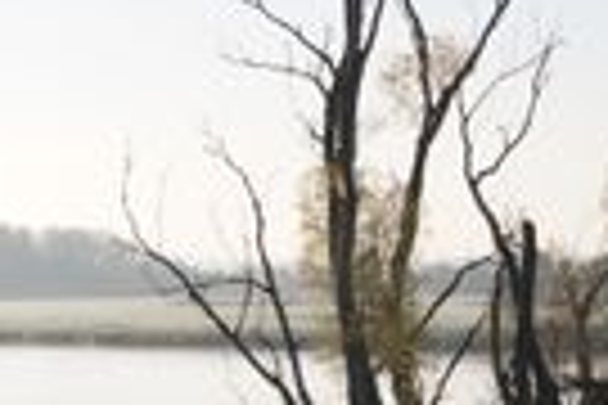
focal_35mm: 187
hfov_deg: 11.0
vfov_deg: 7.3
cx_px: 257
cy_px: 342
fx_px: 3158
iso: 100
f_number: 10
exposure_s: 1/160
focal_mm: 28
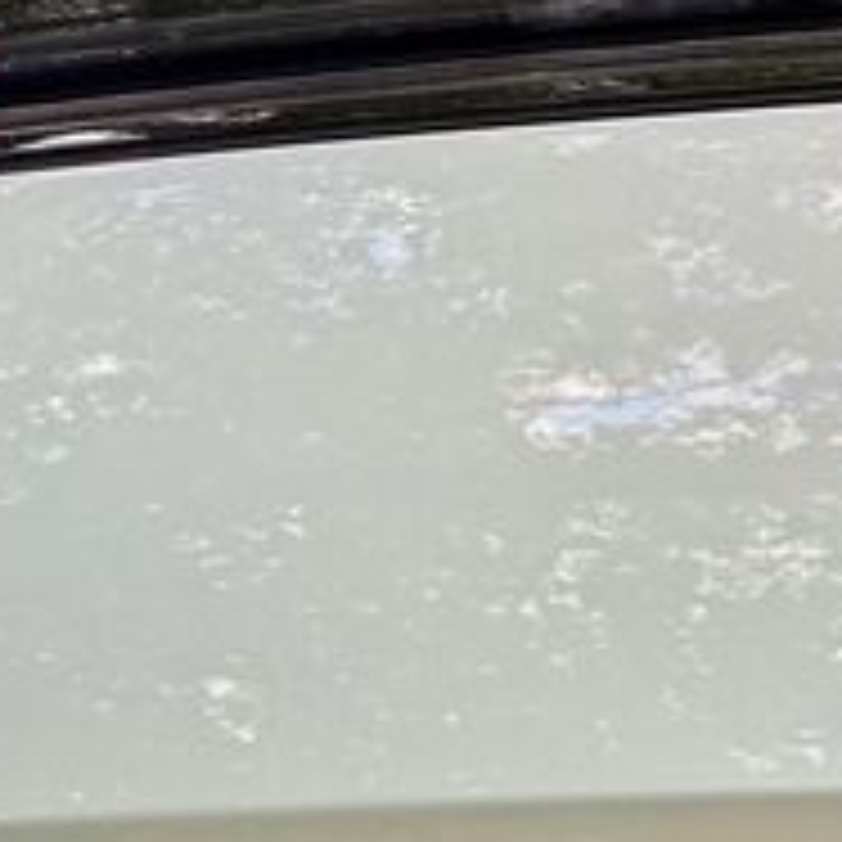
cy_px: 1299
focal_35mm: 97
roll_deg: +0.6
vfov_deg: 16.2
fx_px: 2669
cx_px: 1427
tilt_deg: -14.2
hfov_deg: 15.8
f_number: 1.78
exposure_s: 1/121
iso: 125
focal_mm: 6.76
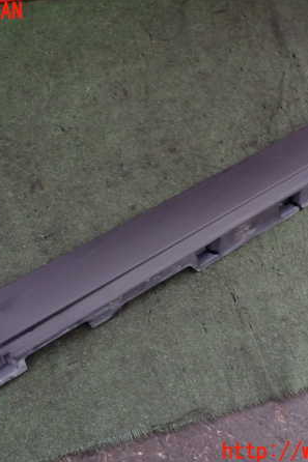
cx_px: 145
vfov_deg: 54.5
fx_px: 449
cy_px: 232
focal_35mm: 35
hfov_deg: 37.8
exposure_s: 1/30
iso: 800
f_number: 2
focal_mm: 4.5
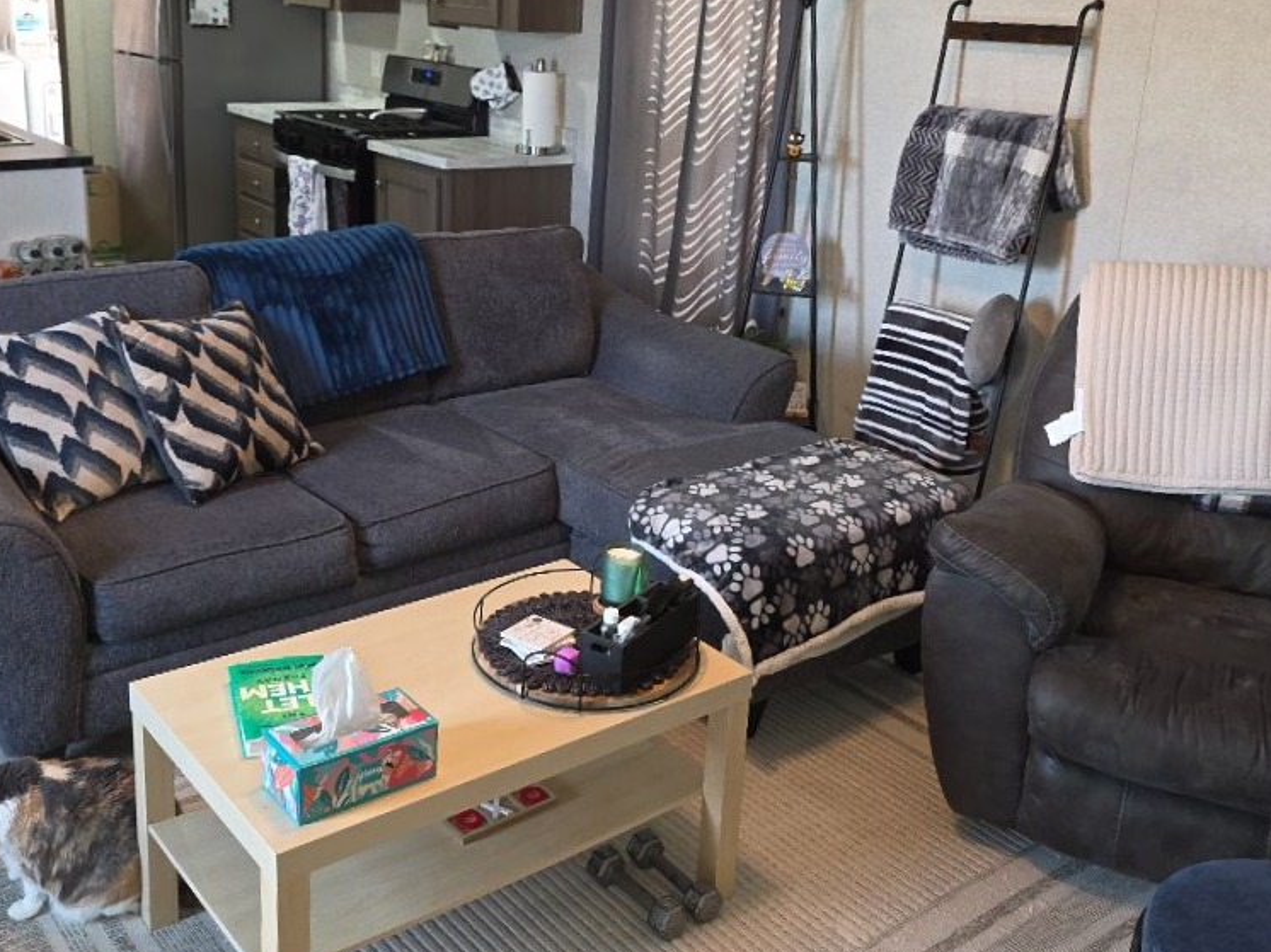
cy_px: 338
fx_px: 1285
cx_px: 568
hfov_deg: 52.5
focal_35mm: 35
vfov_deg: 40.3
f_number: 1.7
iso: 100
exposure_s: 1/24
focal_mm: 6.3
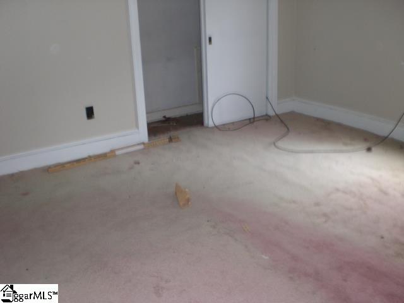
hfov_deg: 49.0
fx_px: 443
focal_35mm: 38
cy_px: 152
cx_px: 202
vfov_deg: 37.7
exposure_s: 1/60
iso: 200
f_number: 3.1
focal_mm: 6.3
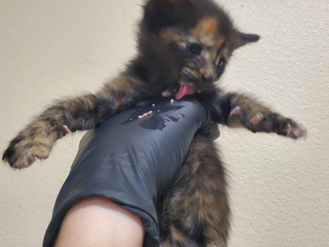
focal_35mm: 30
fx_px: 285
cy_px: 116
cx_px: 158
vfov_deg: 46.8
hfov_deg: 59.9
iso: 1000
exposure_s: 1/60
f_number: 2.4
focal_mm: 4.3
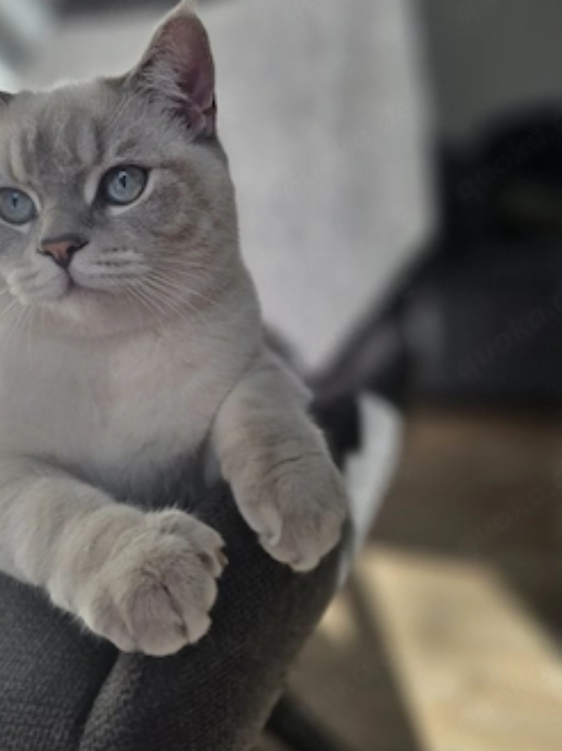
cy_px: 352
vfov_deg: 63.4
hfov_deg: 49.3
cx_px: 222
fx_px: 607
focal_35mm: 28
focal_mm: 6.3
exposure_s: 1/2500
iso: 80
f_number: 1.7
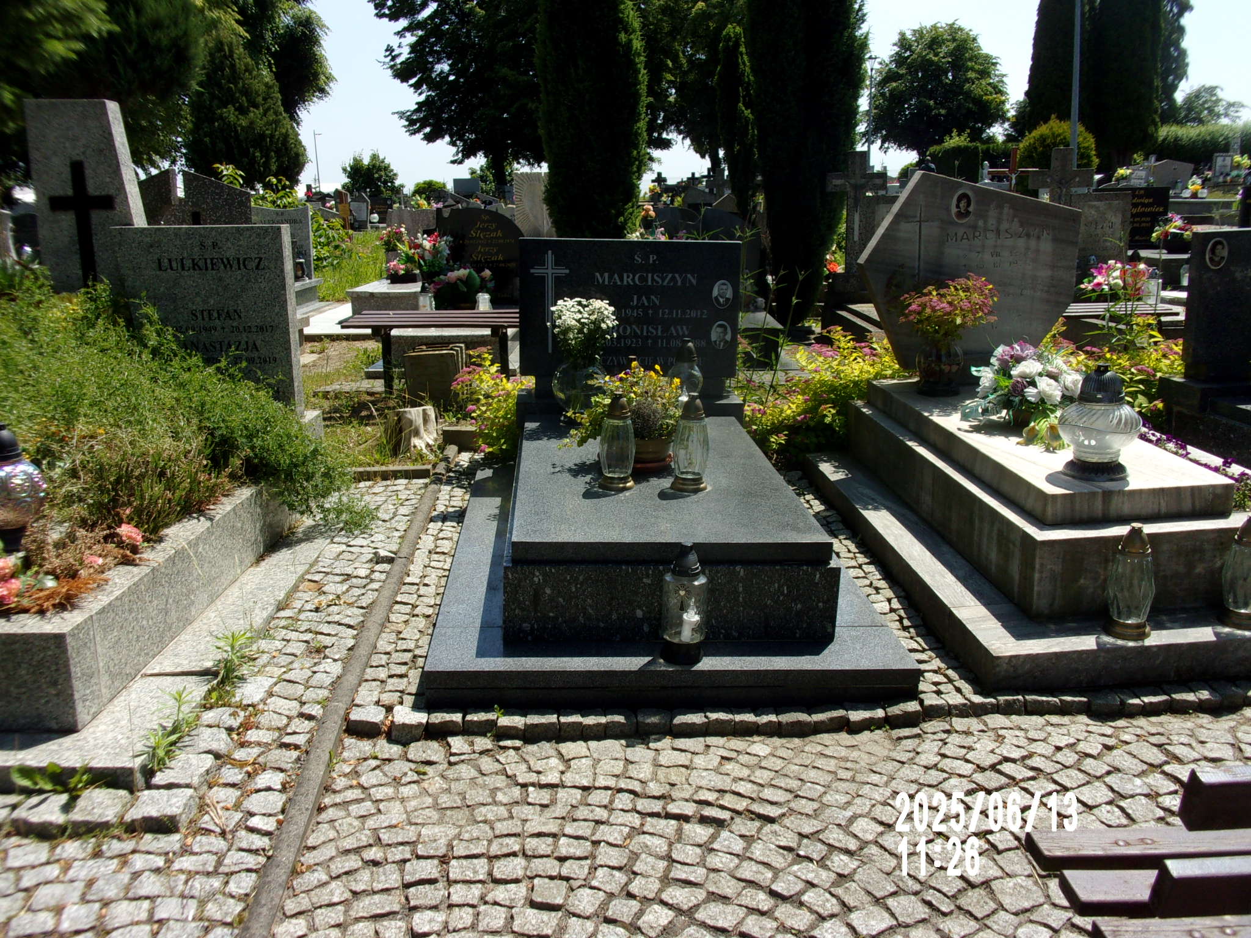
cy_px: 469
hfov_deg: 63.4
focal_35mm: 28
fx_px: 1012
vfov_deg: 49.7
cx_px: 626
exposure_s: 1/80
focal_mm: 5.1
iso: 80
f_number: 10.8
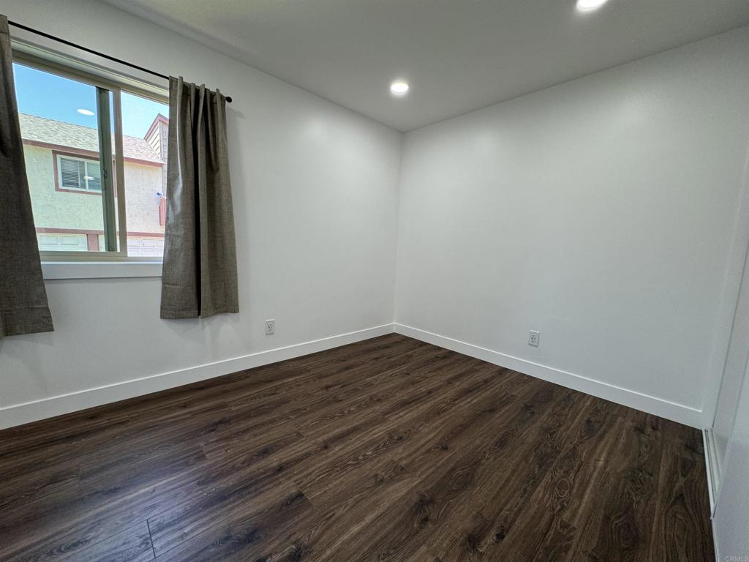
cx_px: 374
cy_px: 281
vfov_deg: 85.7
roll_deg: -1.1
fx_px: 303
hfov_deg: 102.1
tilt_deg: -5.5
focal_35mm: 14
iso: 100
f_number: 2.2
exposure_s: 1/120
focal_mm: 2.22
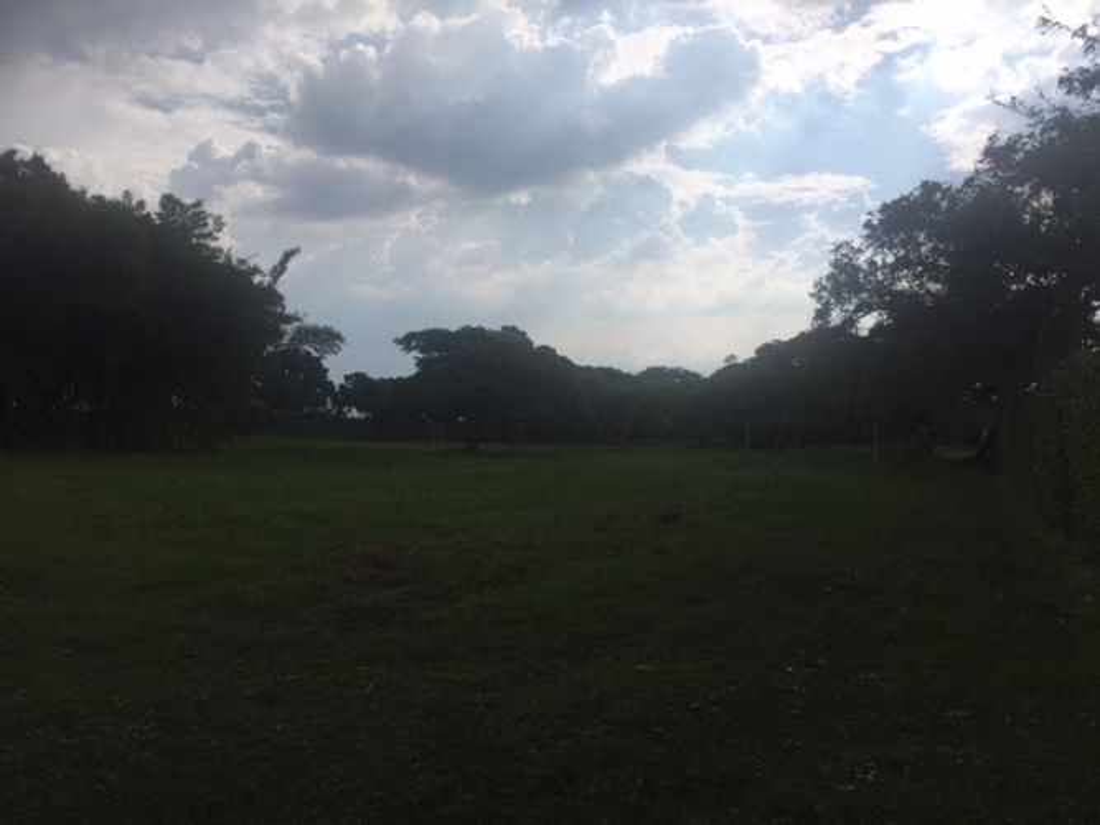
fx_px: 921
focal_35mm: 29
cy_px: 412
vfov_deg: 48.2
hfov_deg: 61.7
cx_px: 550
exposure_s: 1/5650
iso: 32
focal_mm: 4.15
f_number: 2.2
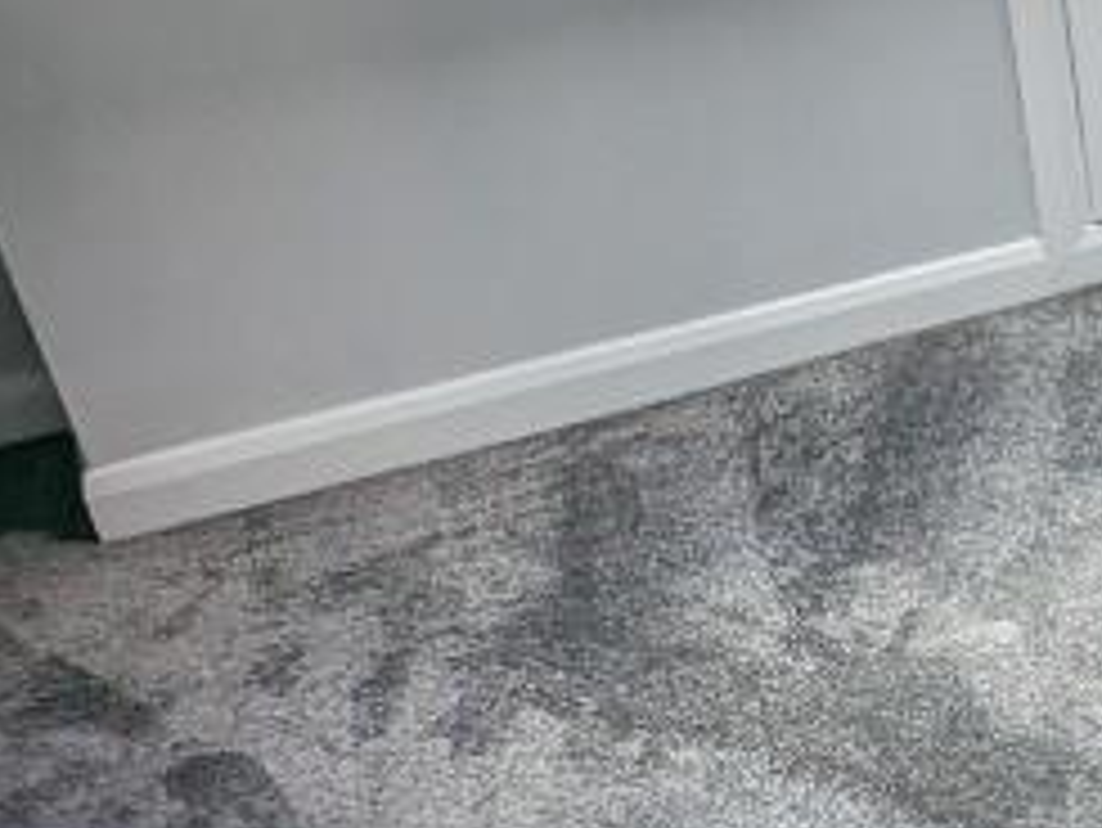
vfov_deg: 21.9
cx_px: 1642
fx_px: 2134
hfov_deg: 23.4
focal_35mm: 67
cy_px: 394
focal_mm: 2.35
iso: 69
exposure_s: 1/101
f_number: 2.2
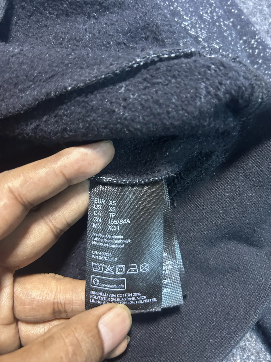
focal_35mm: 26
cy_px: 181
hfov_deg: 53.1
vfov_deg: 67.3
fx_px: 271
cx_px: 136
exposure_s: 1/33
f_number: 1.5
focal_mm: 5.7
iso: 500
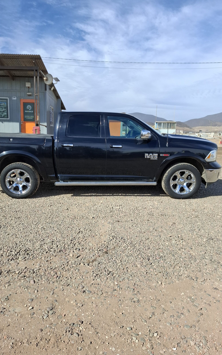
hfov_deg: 49.0
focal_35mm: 25
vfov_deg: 72.6
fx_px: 242
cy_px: 178
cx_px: 92
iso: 50
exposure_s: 1/1600
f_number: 1.8
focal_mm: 5.54
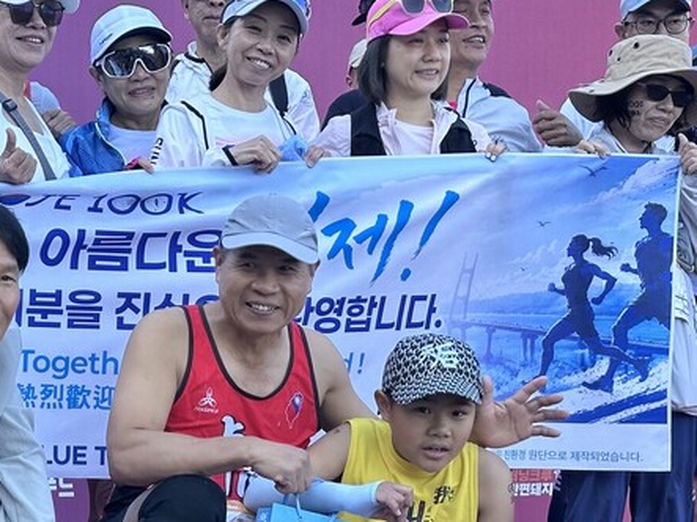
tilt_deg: +1.8
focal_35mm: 103
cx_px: 9
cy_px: 416
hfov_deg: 18.6
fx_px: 2073
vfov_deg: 14.3
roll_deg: +0.1
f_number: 1.78
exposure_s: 1/392
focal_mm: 6.86
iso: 64
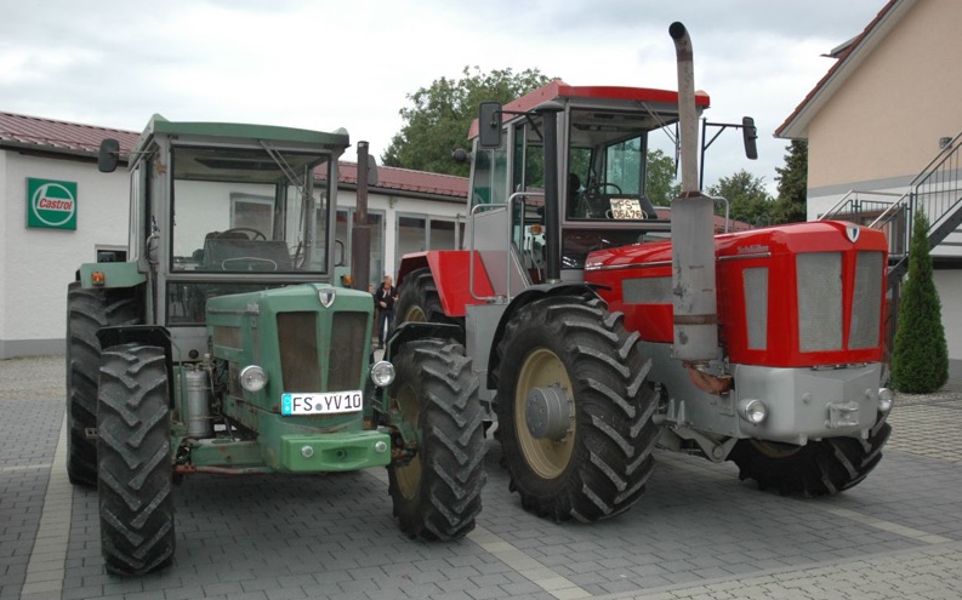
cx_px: 480
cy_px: 302
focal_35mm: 37
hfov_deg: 52.8
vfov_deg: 34.4
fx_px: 970
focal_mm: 24
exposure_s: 1/320
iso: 400
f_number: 3.8
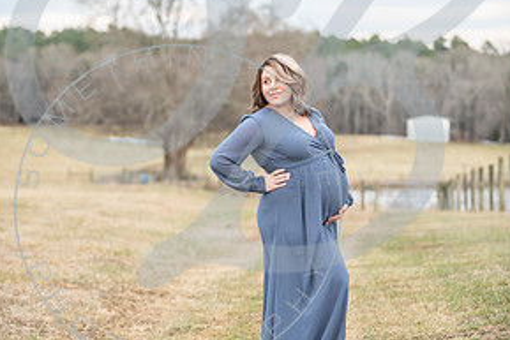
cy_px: 74
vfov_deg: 9.3
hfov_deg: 13.9
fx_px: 2098
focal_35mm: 148
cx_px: 258
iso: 320
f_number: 2.8
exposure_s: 1/250
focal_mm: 95
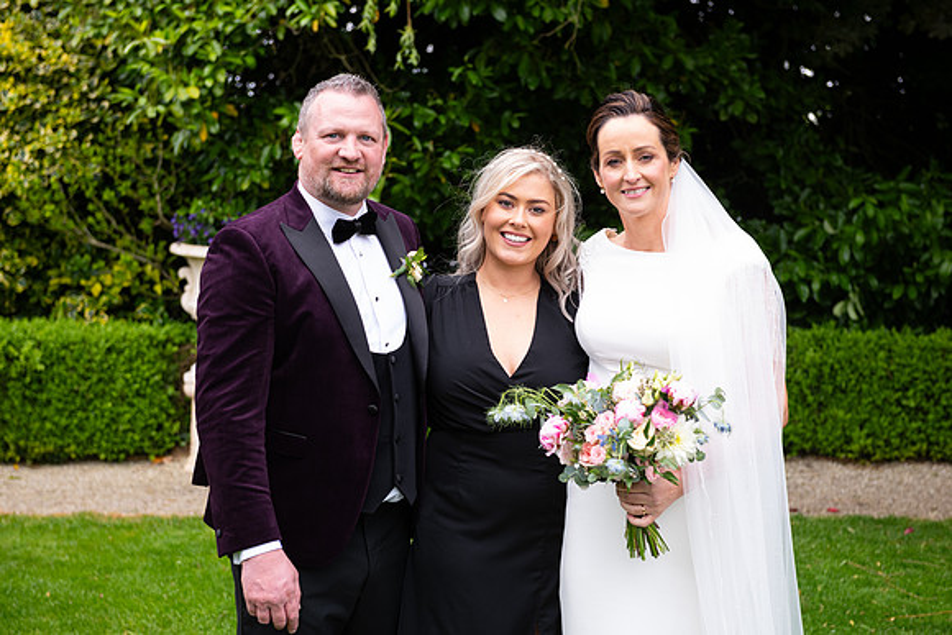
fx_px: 1851
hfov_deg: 28.8
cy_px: 318
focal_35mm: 70
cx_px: 476
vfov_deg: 19.5
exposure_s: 1/200
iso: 400
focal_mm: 70
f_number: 5
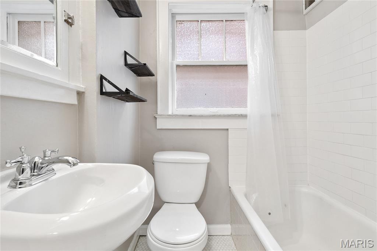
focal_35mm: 18
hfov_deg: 90.0
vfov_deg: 67.3
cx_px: 188
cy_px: 126
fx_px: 188
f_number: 8
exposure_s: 1/1.67
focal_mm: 9
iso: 400
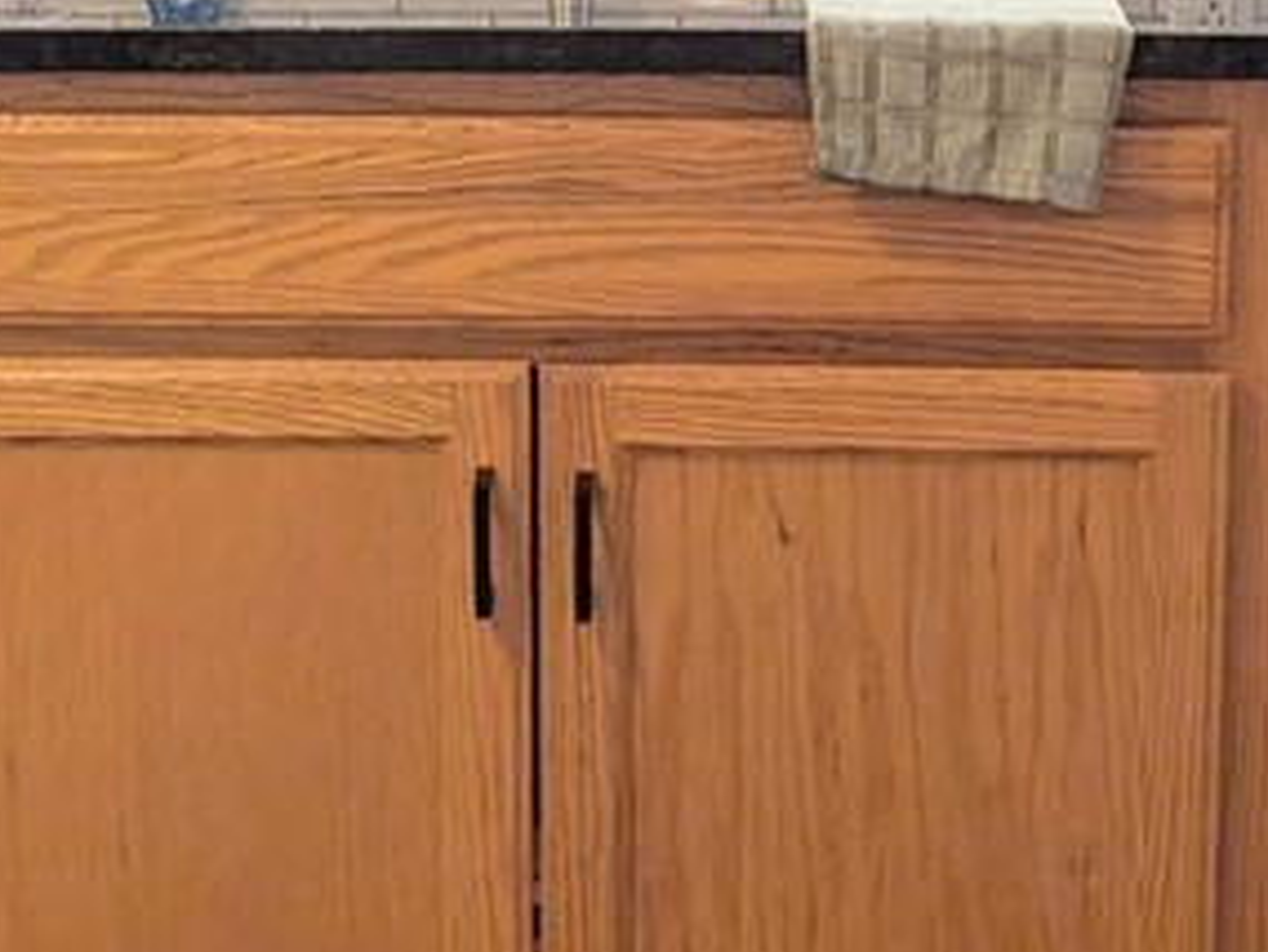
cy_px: -258
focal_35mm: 86
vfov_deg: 16.3
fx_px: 3152
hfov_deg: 22.7
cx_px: 598
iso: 45
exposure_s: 1/120
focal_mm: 6.9
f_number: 1.68
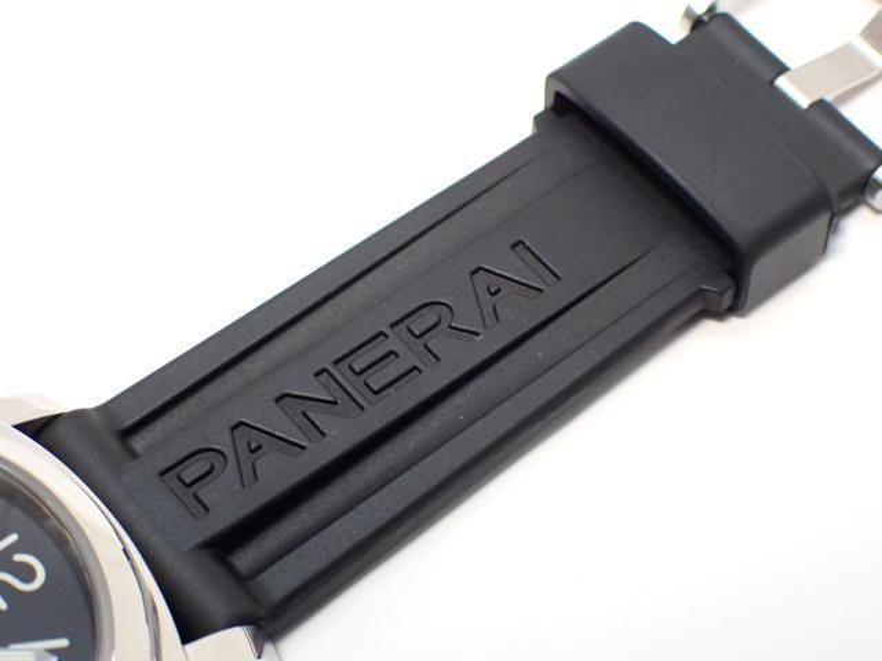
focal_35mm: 94
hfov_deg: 20.9
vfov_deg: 15.7
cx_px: 441
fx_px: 2395
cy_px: 330
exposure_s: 1/60
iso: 400
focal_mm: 16.79
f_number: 4.7
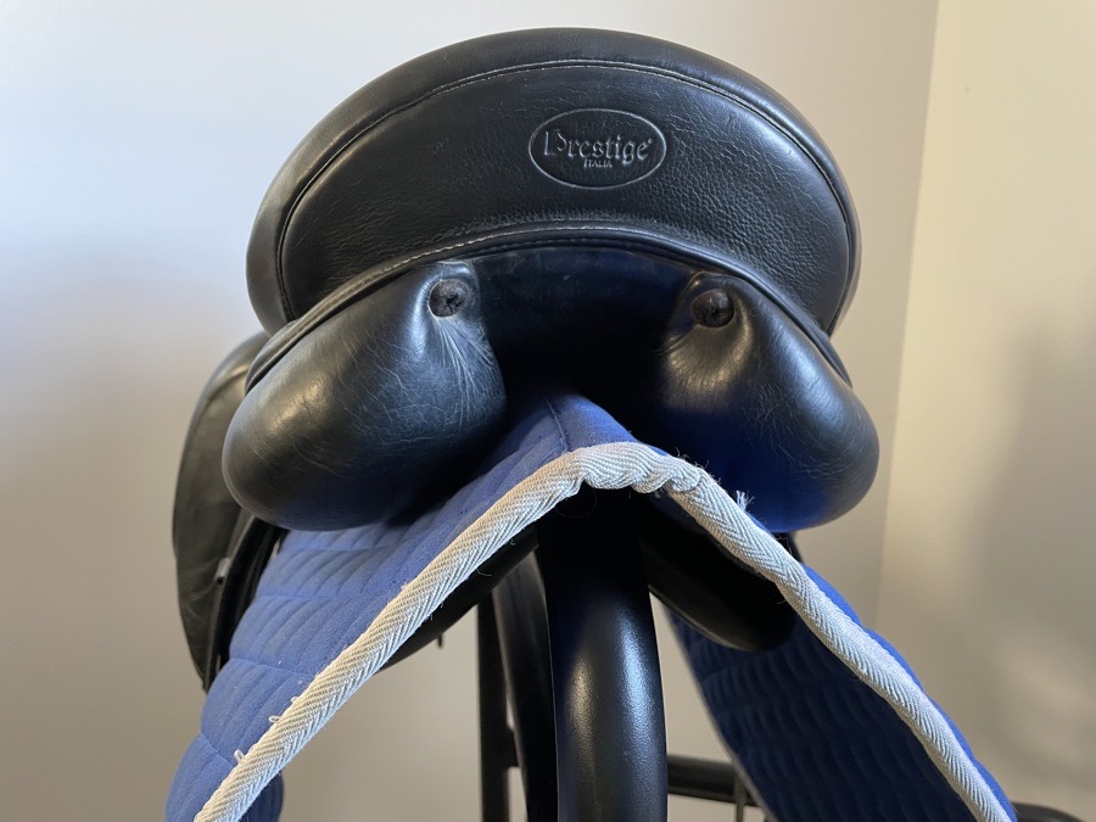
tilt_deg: -9.1
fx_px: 823
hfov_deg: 67.3
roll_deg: -2.3
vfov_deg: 53.1
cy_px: 411
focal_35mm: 26
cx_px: 548
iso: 320
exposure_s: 1/60
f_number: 1.6
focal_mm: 4.2
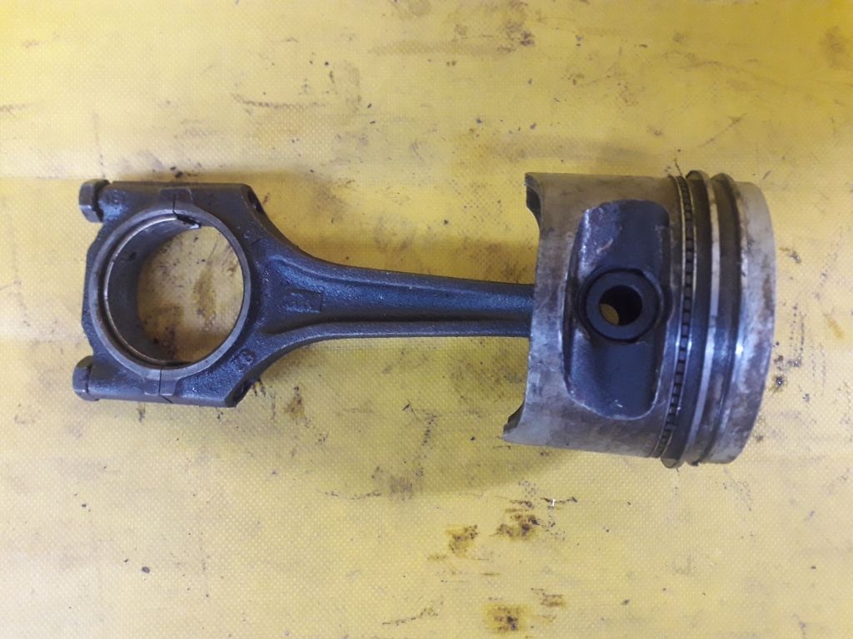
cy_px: 320
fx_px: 665
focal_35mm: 27
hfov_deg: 65.3
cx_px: 426
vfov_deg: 51.4
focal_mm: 3.6
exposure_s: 1/50
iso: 200
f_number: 1.9
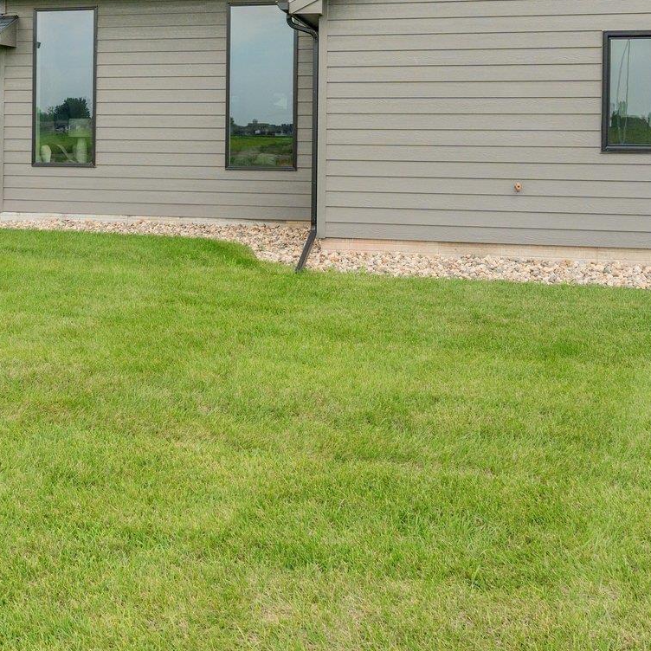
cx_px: 178
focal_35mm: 46
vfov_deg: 35.4
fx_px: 971
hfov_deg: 36.4
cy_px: 92
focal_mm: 19.7
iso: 400
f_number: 8
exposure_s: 1/640
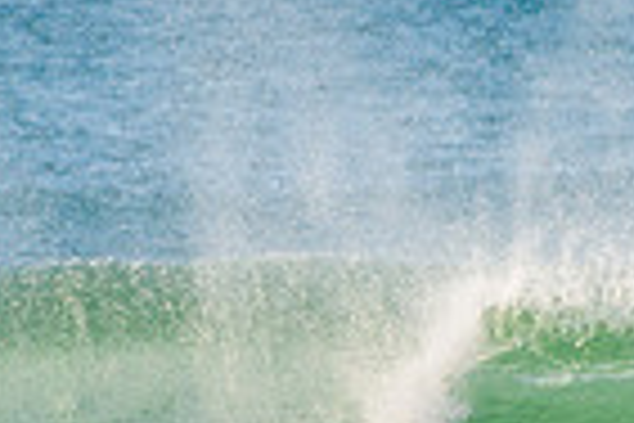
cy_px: 632
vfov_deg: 0.7
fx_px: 36258
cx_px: 450
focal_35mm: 2059
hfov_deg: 1.0
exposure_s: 1/1600
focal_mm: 500
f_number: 5.6
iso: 220
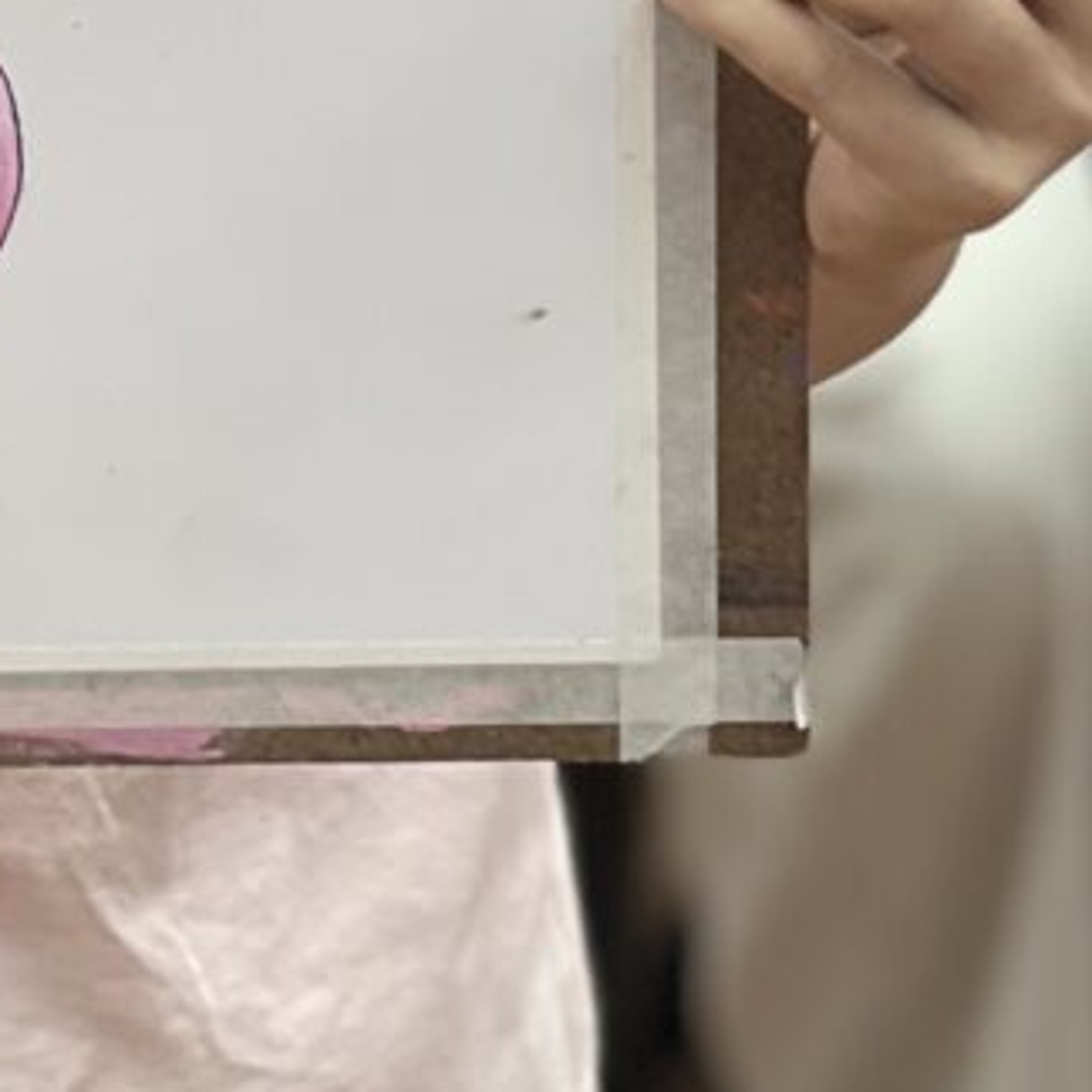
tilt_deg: -13.6
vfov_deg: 6.1
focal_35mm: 280
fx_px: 9993
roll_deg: -2.8
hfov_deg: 6.2
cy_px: -797
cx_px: -347
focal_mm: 9
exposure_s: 1/33
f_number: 2.8
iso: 125
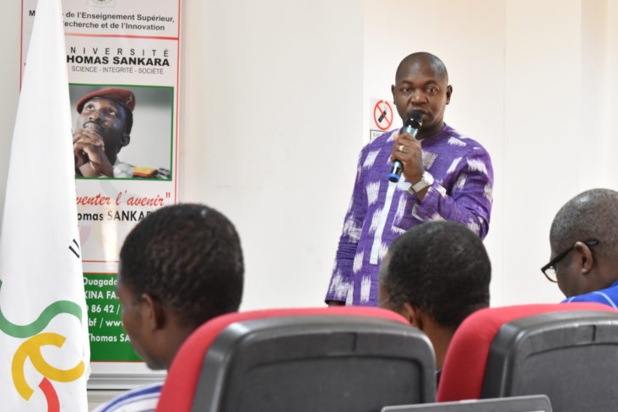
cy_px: 205
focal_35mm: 87
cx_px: 305
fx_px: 1485
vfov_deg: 15.8
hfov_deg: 23.5
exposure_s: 1/20
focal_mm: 55
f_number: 6.3
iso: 1600
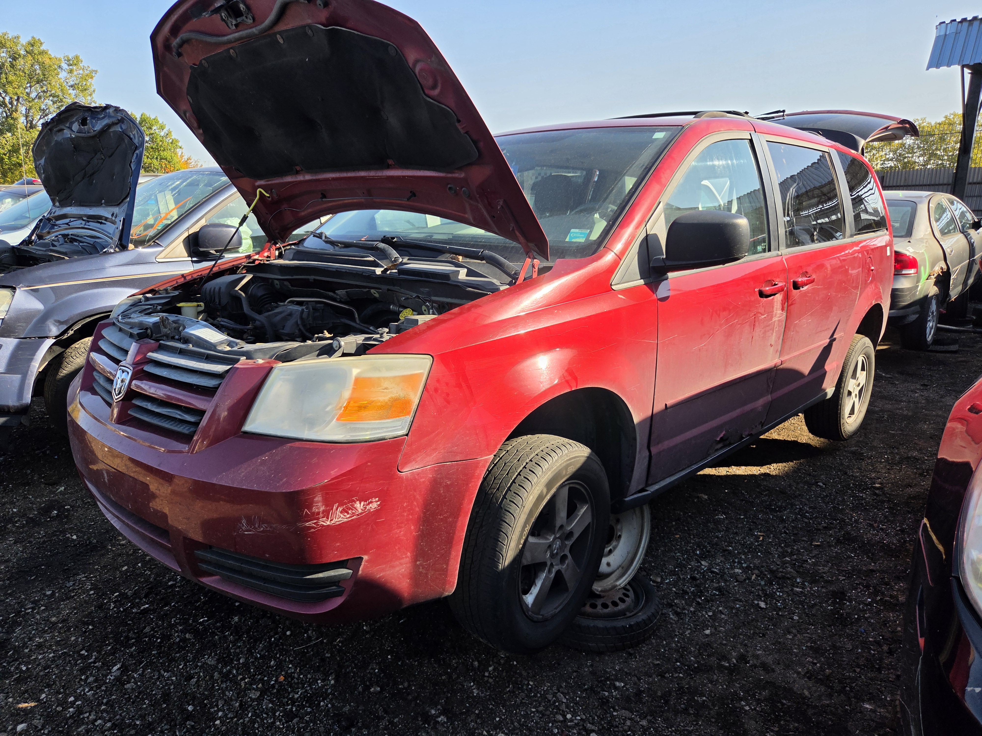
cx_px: 491
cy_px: 368
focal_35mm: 23
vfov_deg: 58.9
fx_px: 652
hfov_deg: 73.9
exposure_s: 1/2782
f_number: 1.8
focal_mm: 5.4
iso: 80
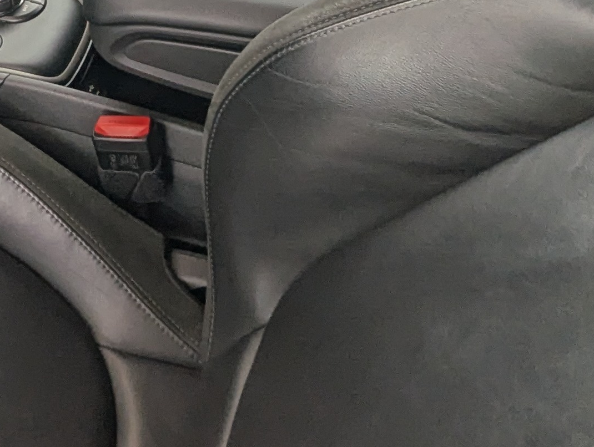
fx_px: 1048
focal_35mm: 61
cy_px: -48
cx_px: 10
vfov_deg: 22.7
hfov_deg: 29.7
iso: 76
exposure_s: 1/38.4
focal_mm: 2.35
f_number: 2.2
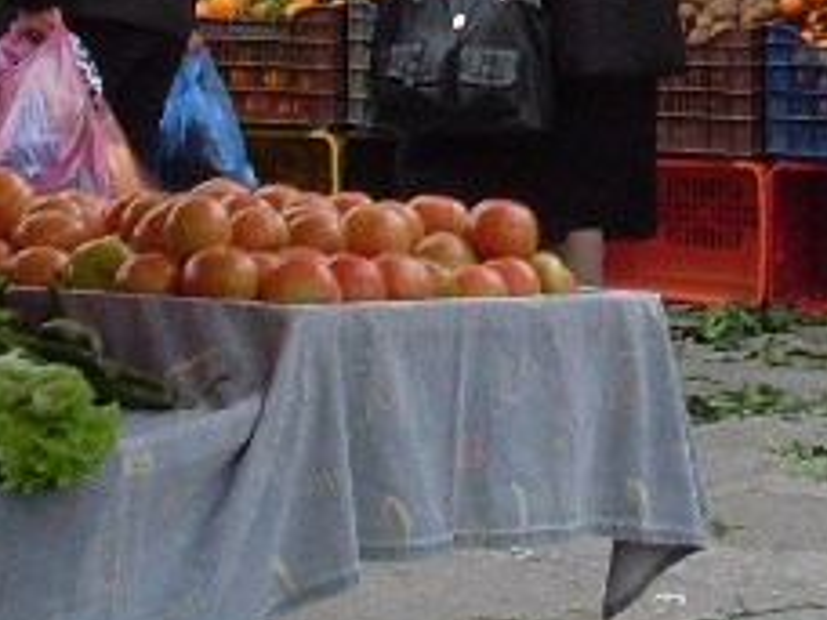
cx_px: 976
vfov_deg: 8.5
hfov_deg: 11.3
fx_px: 4085
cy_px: -315
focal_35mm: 171
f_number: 3
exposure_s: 1/350
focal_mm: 6.3
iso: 80
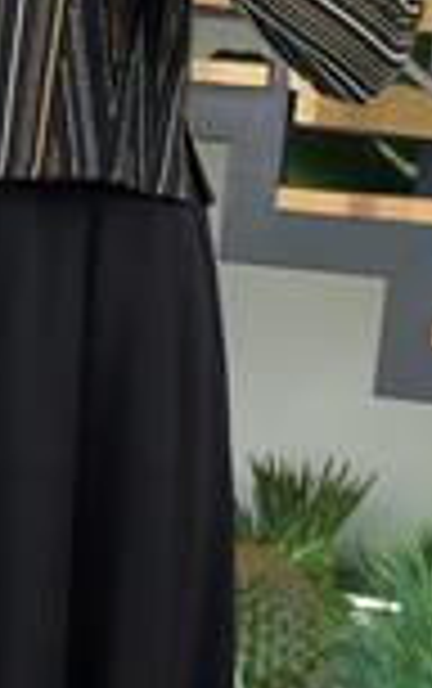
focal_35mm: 137
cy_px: 870
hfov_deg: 9.5
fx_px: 2573
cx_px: -58
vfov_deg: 14.6
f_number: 1.78
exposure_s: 1/125
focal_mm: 6.76
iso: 50
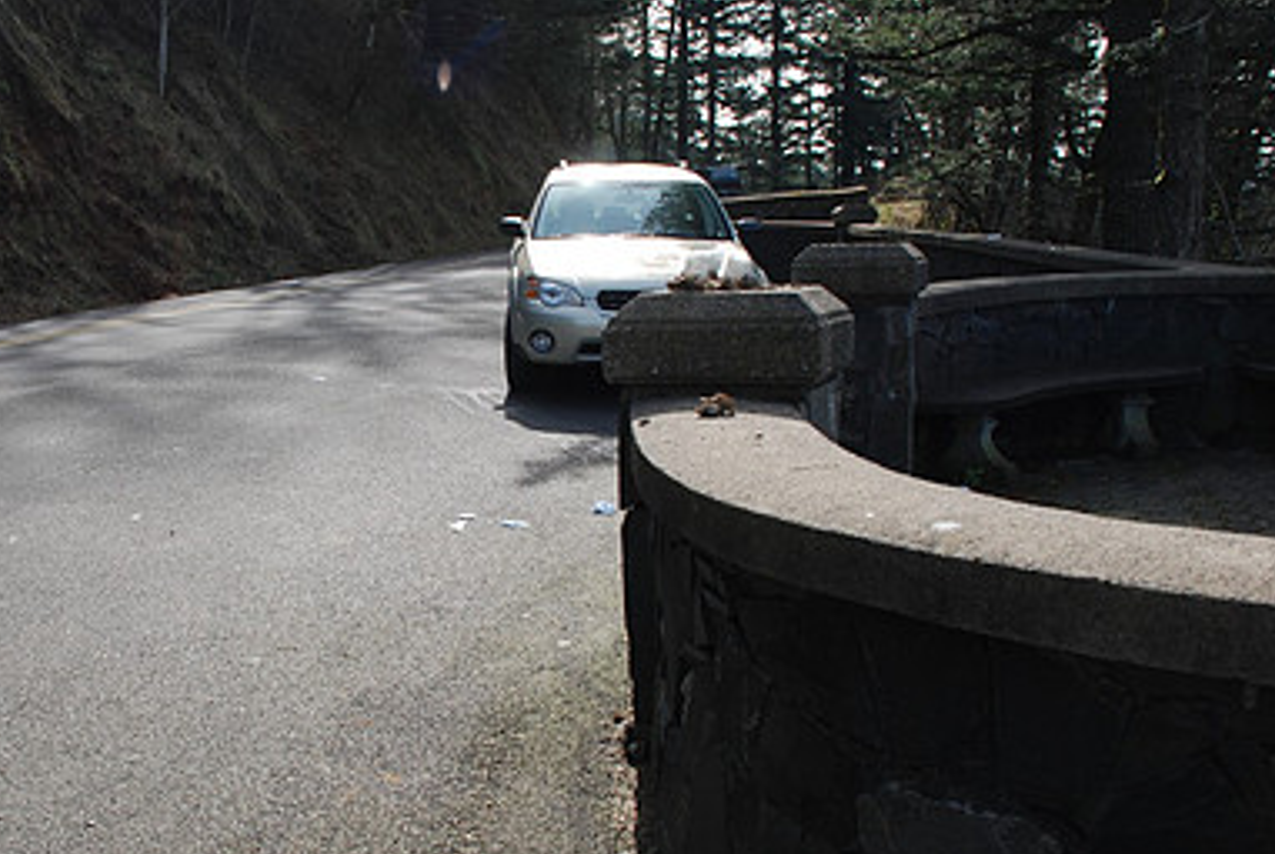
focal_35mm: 41
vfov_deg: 32.7
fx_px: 1454
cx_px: 407
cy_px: 507
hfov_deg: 46.5
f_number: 5
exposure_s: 1/400
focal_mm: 18
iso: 200
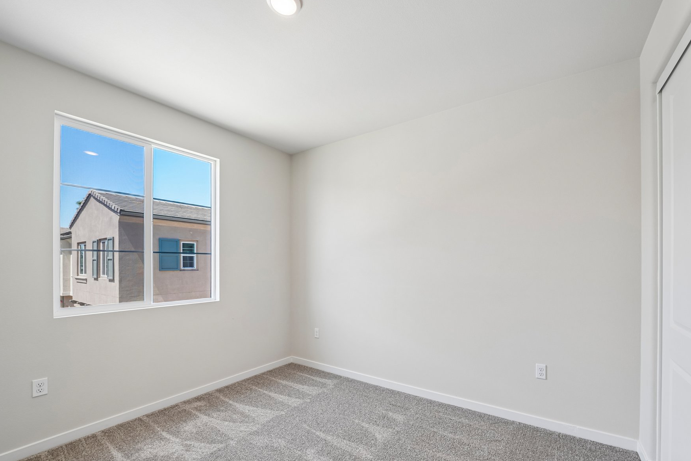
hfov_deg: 103.6
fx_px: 269
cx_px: 394
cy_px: 258
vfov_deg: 80.9
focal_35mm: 14
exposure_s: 1/30
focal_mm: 12
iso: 250
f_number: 7.1
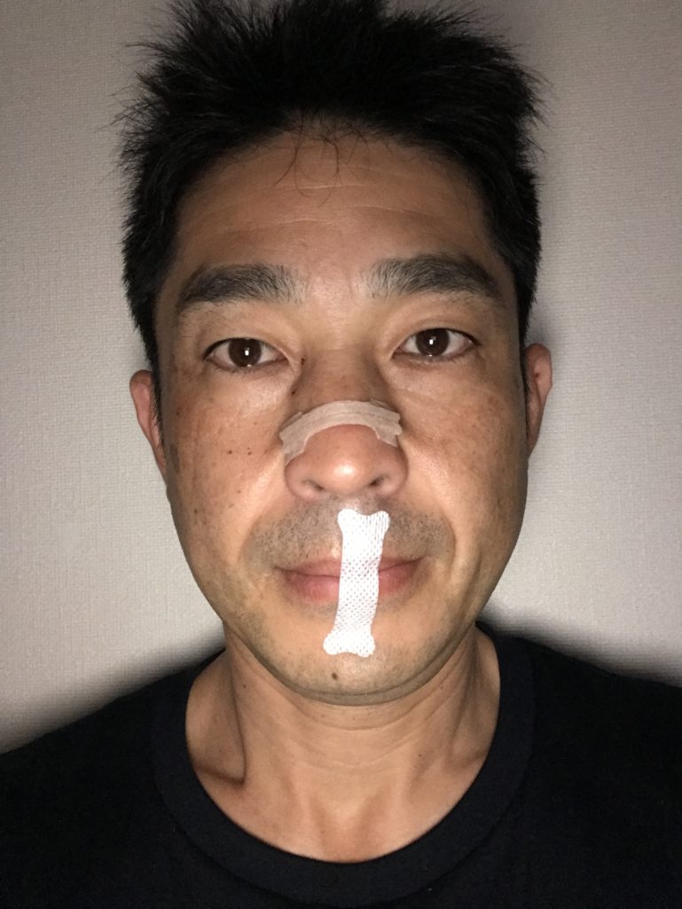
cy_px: 454
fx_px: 840
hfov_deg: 44.2
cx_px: 341
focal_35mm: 32
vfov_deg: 56.8
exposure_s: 1/20
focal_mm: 2.87
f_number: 2.2
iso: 250
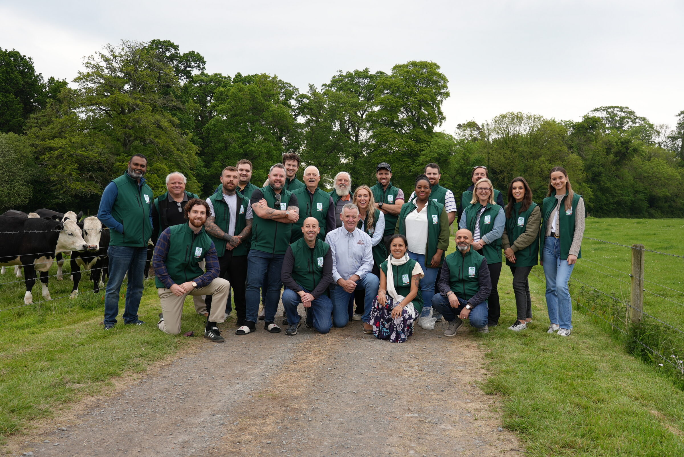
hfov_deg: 55.8
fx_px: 646
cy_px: 228
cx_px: 342
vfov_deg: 38.9
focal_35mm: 34
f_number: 4
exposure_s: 1/160
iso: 125
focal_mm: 34
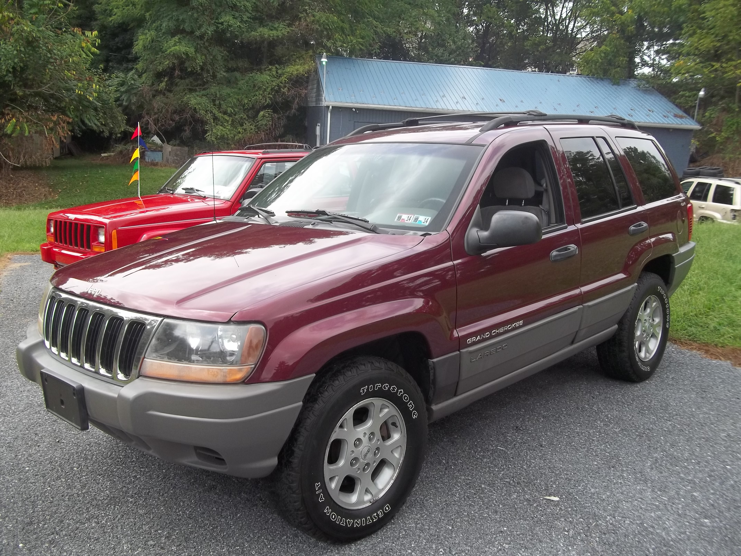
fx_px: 685
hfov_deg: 56.8
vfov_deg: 44.2
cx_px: 370
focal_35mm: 32
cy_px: 278
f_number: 2.9
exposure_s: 1/320
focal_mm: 5.7
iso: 64
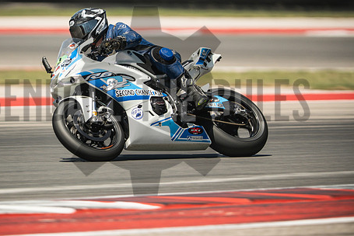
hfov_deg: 3.9
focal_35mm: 535
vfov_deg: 2.6
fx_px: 5264
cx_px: 145
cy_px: 101
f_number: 2.8
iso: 640
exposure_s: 1/400
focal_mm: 280
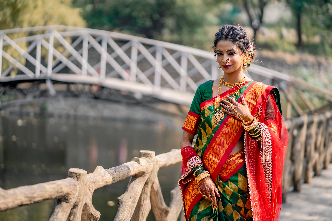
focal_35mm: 85
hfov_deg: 23.9
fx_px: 784
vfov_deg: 16.1
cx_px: 166
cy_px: 110
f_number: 1.8
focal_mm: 85
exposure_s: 1/1250
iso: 125
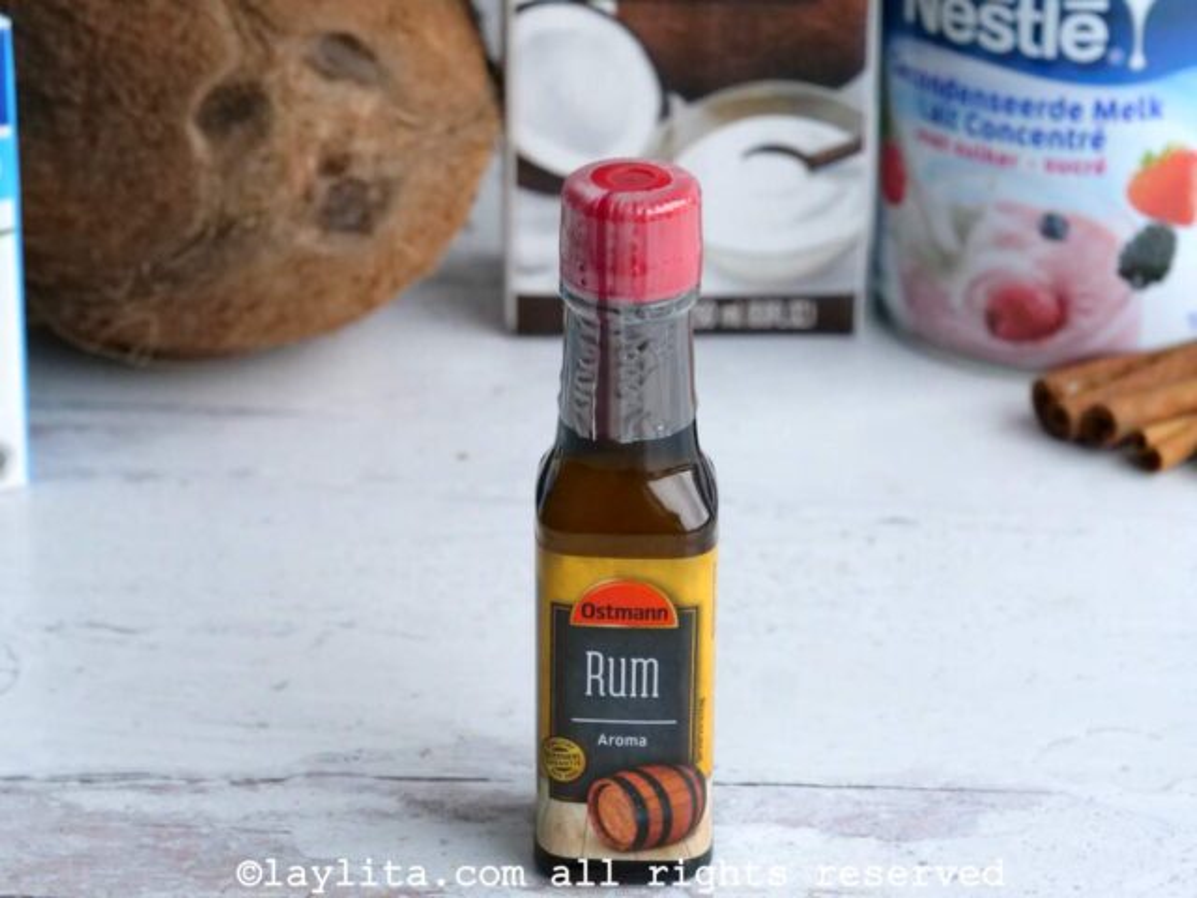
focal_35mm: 120
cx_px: 598
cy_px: 449
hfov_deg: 16.4
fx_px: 4150
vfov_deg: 12.3
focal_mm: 60
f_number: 8
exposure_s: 1/60
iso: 3200
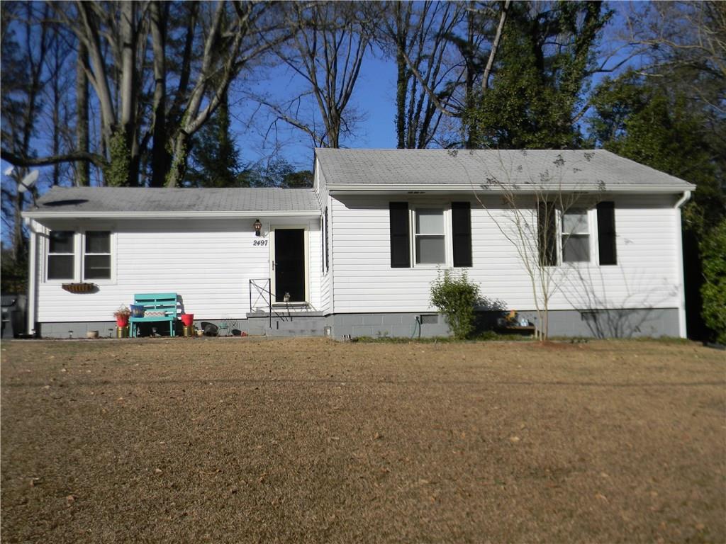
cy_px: 272
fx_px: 755
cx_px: 363
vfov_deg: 39.7
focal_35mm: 36
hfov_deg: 51.4
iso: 80
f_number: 7.4
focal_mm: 6.4
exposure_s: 1/358
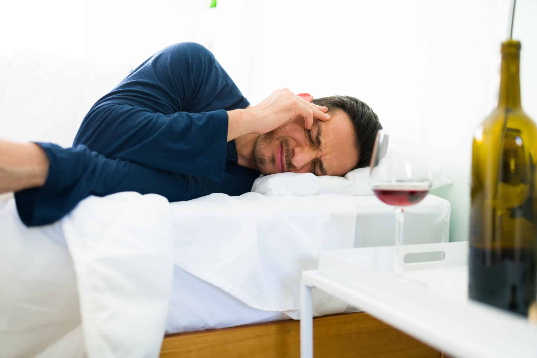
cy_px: 179
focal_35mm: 35
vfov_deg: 37.9
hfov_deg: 54.4
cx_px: 268
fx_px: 522
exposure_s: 1/160
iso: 500
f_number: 1.8
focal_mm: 35
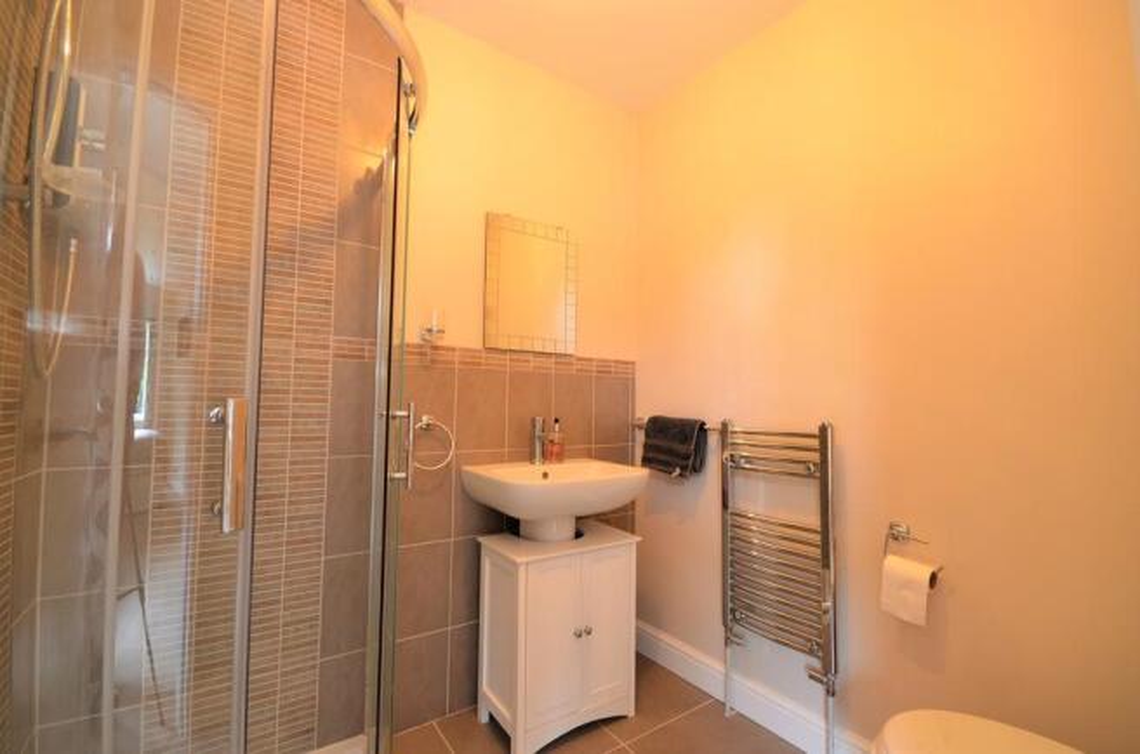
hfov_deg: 100.5
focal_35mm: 15
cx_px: 570
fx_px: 474
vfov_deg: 77.0
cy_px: 377
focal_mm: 10
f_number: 8
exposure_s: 1/2.5
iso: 400
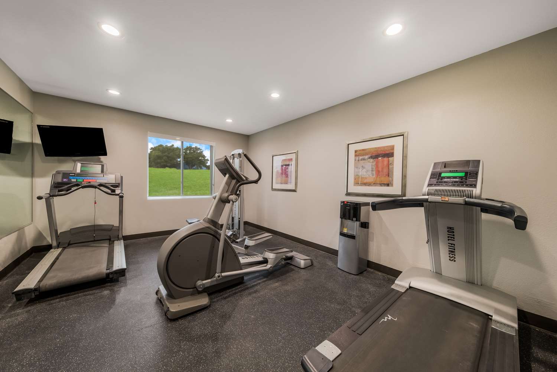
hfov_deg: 112.6
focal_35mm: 12
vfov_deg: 90.0
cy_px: 186
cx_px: 278
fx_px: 186
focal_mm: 12
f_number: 8
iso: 640
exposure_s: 1/3
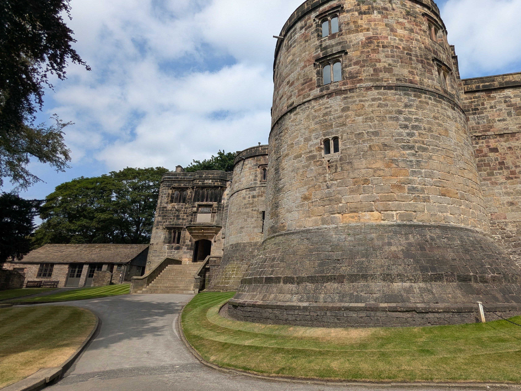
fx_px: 286
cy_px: 184
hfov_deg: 83.9
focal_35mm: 19
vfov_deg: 68.6
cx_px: 306
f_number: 2.2
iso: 48
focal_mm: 2.35
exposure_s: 1/2066
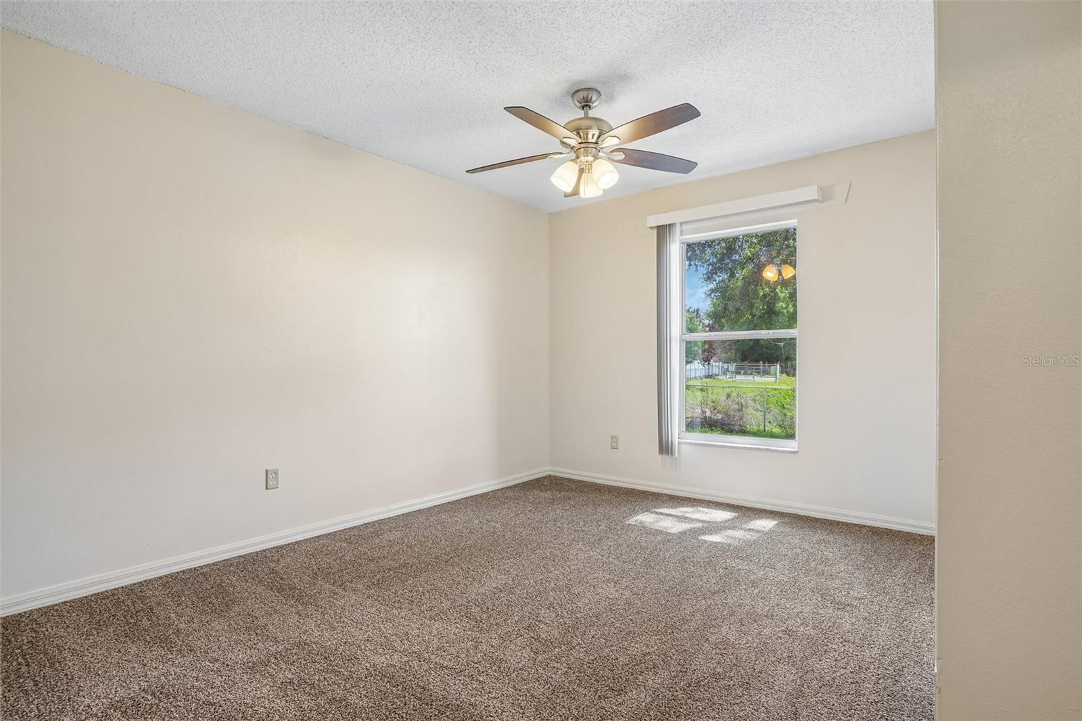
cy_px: 360
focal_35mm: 17
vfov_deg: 70.4
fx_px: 511
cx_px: 541
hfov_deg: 93.3
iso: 400
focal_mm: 17
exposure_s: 1/20
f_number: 9
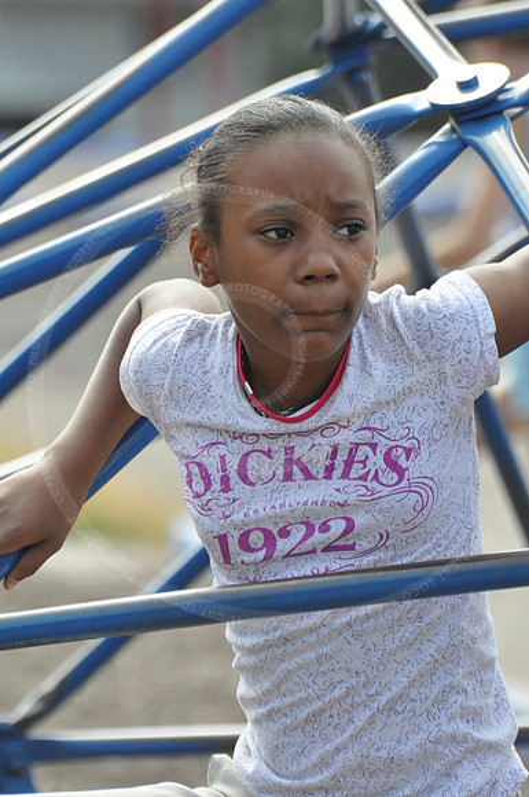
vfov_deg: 4.6
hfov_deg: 3.0
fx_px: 9948
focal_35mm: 450
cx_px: 264
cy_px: 398
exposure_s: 1/2000
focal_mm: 300
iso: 2000
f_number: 8
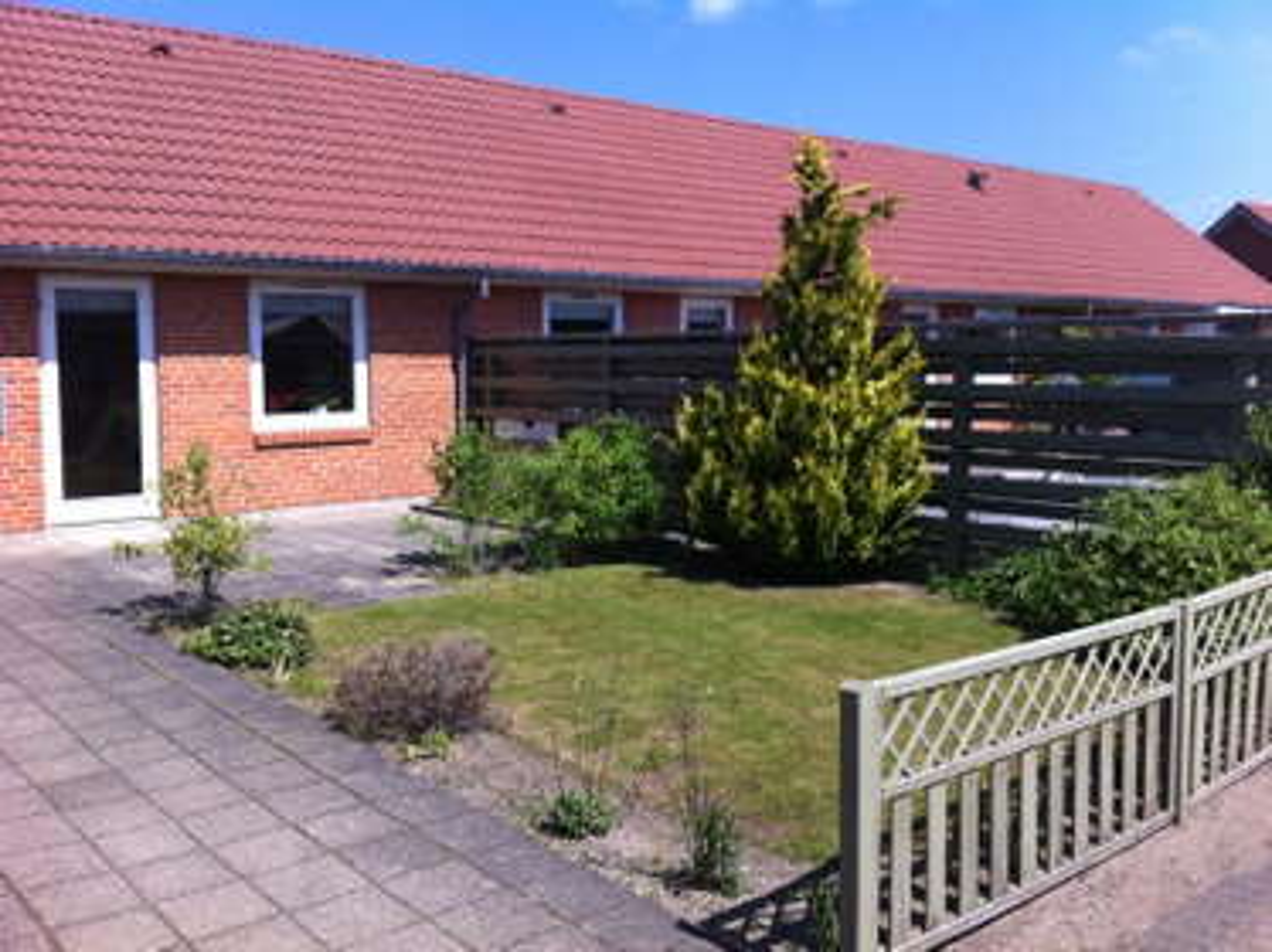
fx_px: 1285
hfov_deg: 52.7
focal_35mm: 35
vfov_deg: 40.7
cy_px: 476
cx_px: 636
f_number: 2.8
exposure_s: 1/1117
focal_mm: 3.85
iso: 80
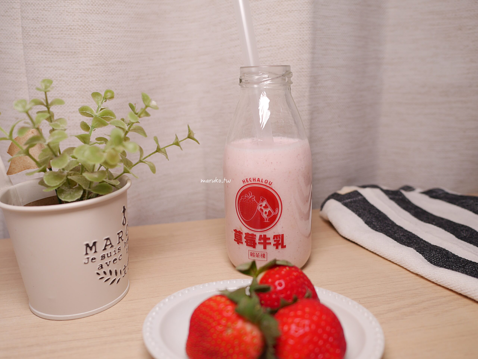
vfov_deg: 46.8
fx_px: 414
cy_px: 180
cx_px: 239
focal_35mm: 30
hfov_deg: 59.9
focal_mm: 15
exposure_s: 1/80
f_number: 2.5
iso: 200
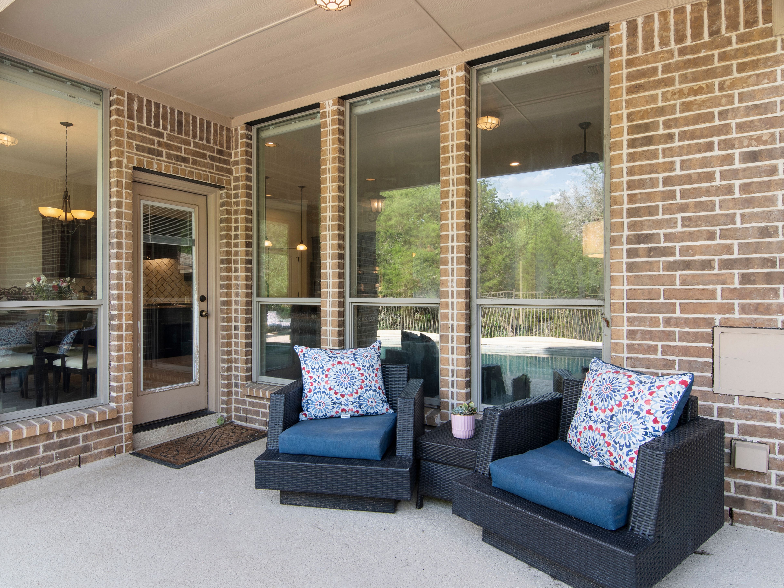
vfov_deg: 63.4
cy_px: 291
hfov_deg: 78.9
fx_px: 476
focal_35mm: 21
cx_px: 367
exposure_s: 1/100
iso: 100
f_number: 8
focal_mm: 13
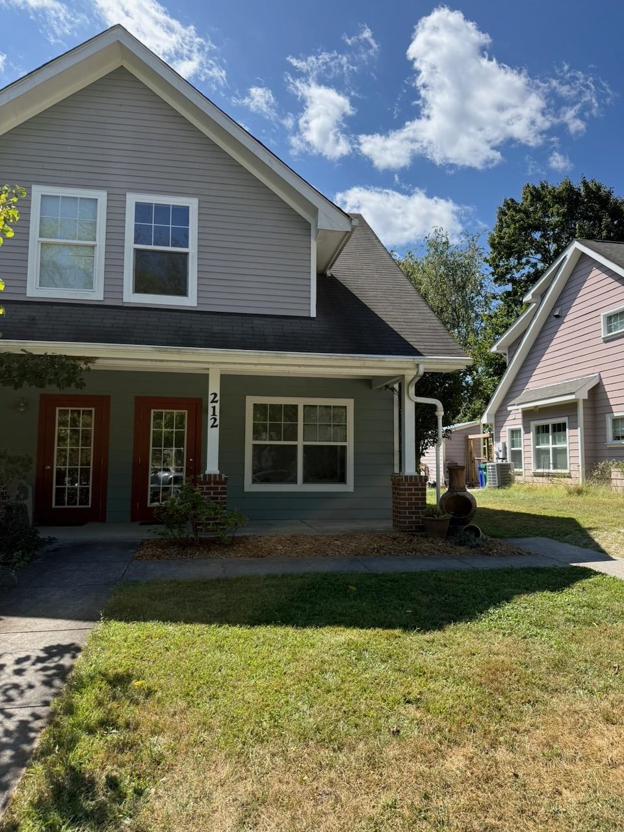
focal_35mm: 24
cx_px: 312
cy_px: 416
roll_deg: -0.9
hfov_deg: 56.8
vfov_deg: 71.6
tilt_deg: +5.1
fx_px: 577
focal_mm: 6.76
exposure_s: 1/3279
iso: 100
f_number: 1.78
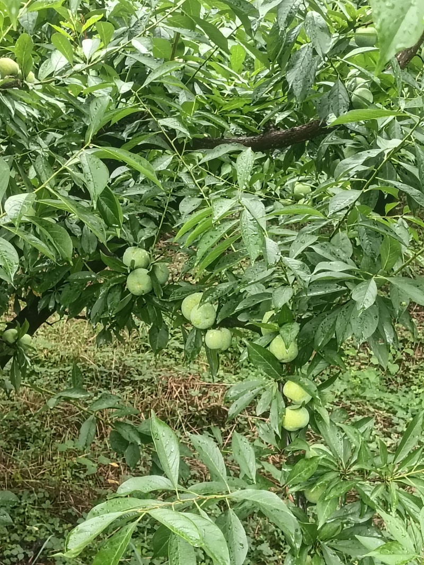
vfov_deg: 27.4
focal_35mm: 71
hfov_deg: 20.7
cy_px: 282
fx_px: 1160
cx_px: 212
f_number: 1.8
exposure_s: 1/33.3
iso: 221
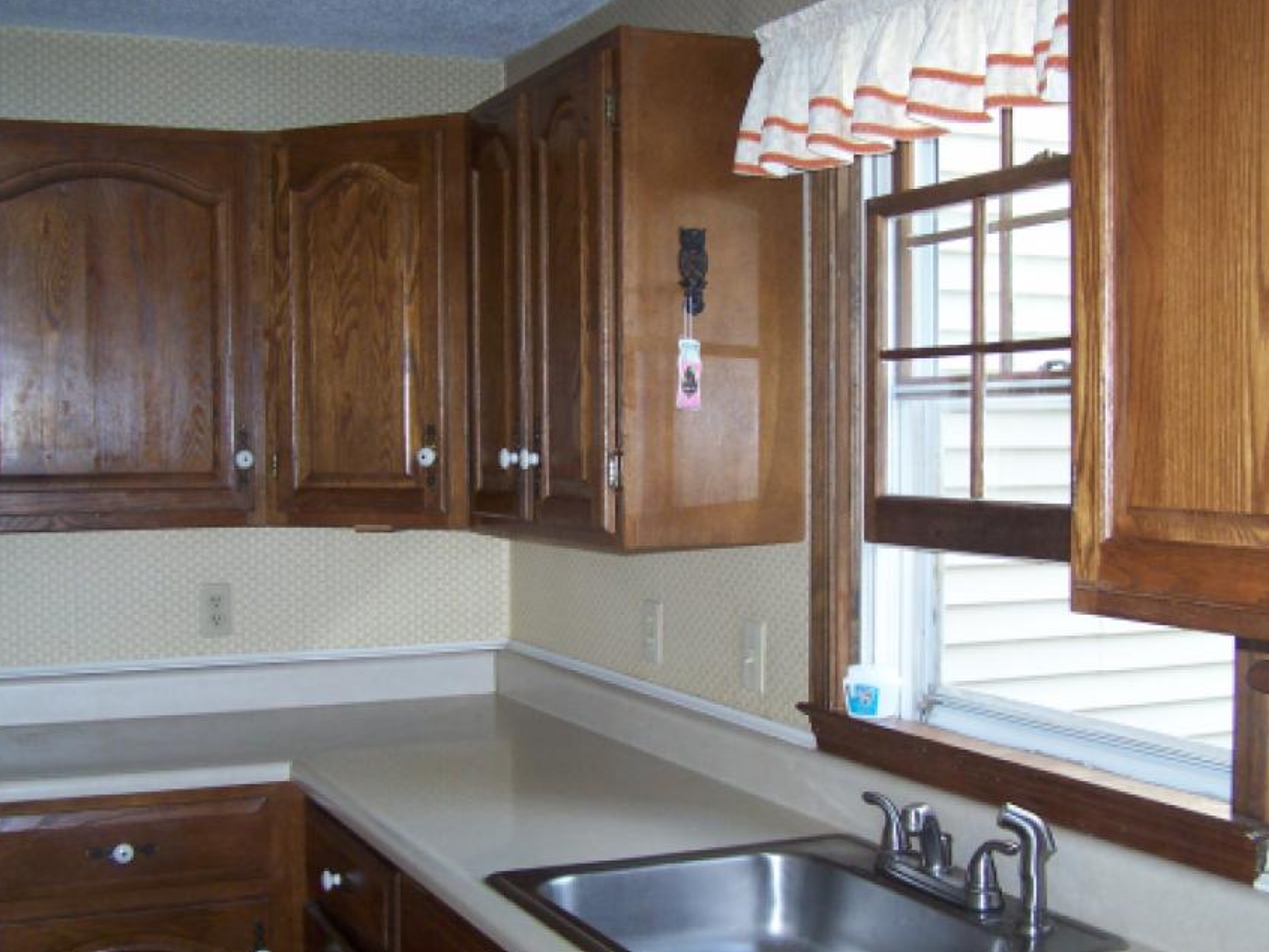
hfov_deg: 41.2
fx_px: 1687
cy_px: 519
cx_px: 628
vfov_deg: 31.5
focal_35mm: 46
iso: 140
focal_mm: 6.3
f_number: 2.8
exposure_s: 1/60
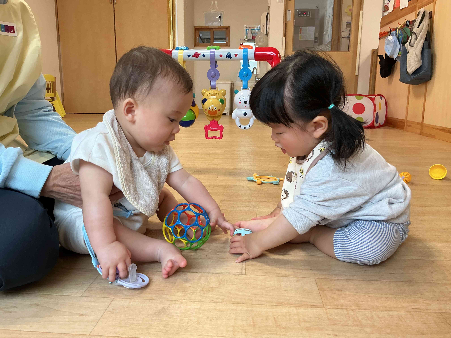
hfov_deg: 61.7
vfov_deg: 48.2
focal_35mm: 29
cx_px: 226
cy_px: 169
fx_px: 378
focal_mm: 3
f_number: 1.8
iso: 32
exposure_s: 1/120
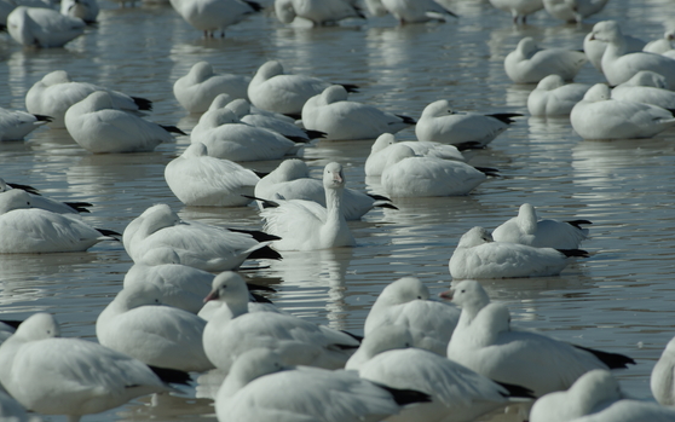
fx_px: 9862
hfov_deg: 3.9
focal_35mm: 536
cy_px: 207
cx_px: 338
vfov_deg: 2.5
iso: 100
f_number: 8
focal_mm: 350
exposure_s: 1/800
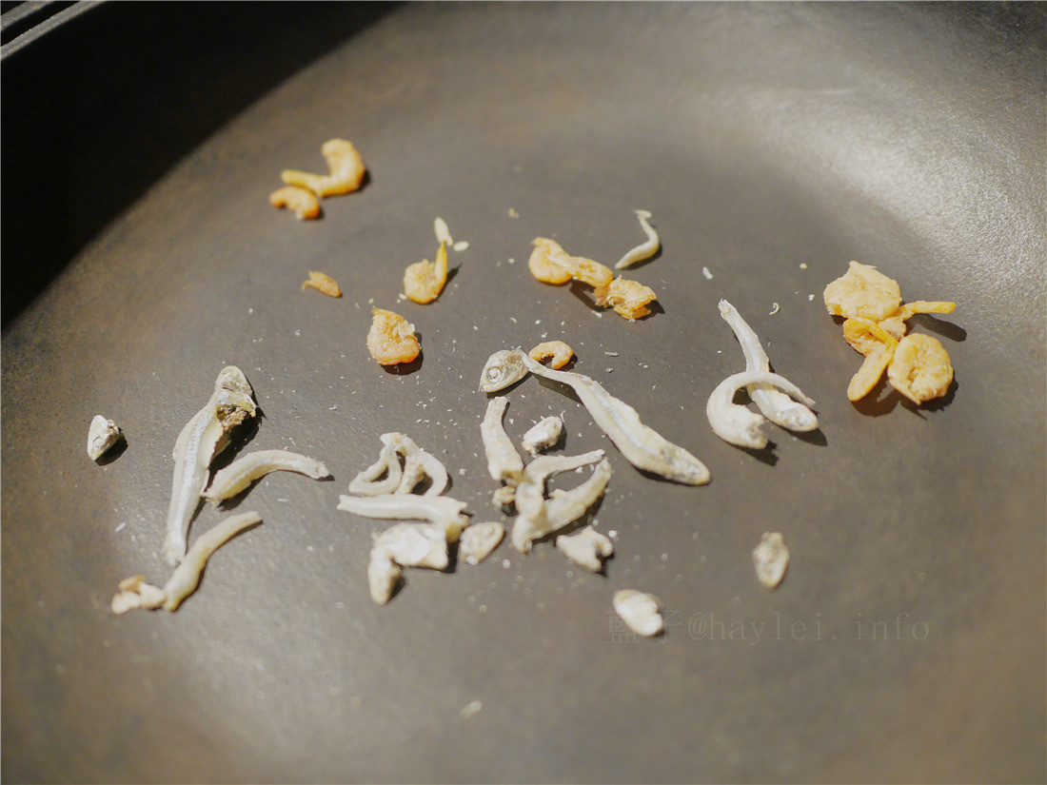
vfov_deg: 46.8
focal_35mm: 30
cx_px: 524
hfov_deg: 60.0
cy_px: 392
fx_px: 907
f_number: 1.7
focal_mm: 15
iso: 640
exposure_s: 1/60
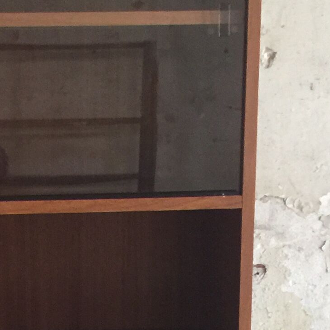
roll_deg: +0.8
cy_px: 361
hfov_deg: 15.0
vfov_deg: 14.8
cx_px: 18
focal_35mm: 115
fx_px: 1240
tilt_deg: -12.4
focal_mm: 4.15
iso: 125
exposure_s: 1/10
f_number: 2.2
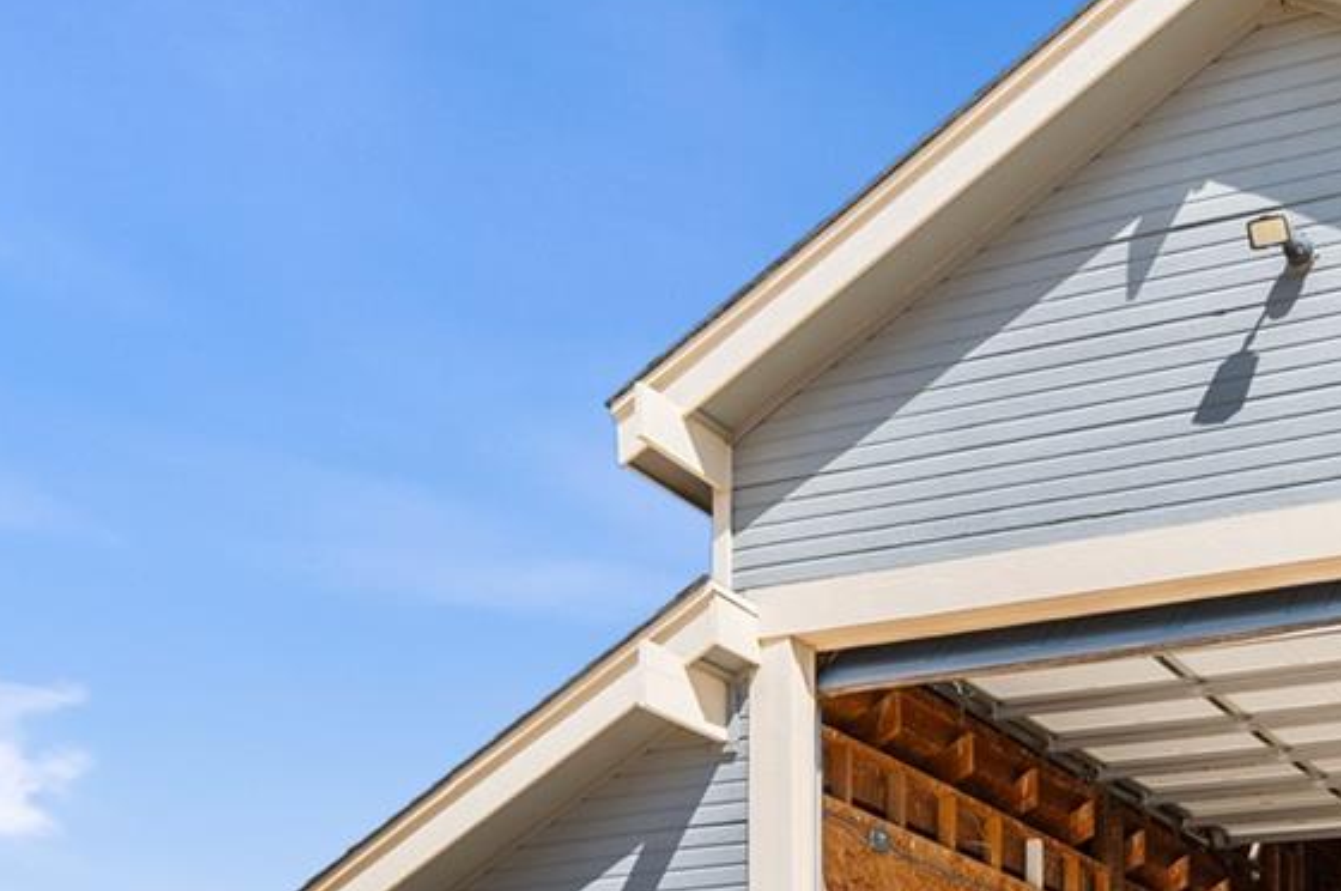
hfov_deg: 38.2
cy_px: 1095
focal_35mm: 40
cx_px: 1547
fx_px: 1488
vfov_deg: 28.5
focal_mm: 14
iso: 250
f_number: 8
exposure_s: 1/60
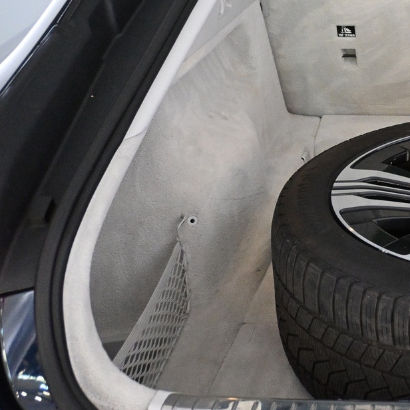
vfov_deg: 25.6
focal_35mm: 67
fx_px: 898
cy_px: 133
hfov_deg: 23.4
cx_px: 502
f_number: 3.8
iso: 4000
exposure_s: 1/160
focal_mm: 20
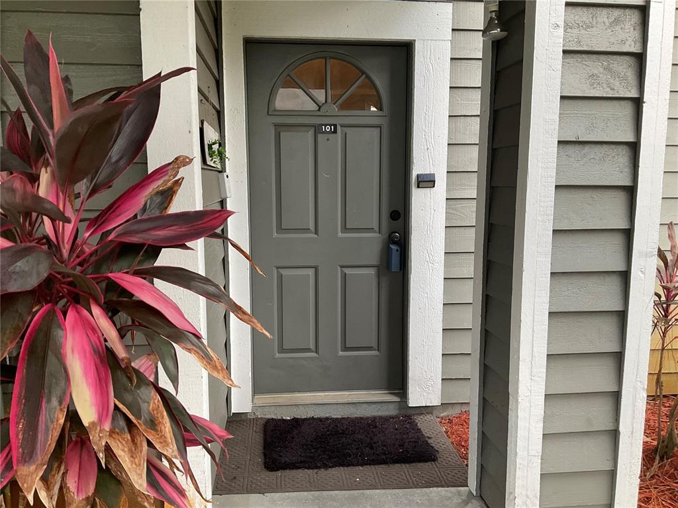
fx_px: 568
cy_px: 254
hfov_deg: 61.7
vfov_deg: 48.2
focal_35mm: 29
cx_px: 339
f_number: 1.8
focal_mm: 3
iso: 64
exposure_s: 1/120
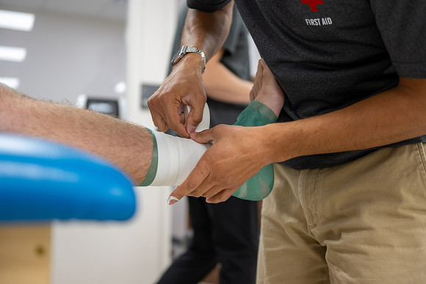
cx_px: 213
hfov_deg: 43.6
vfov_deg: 29.9
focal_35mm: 45
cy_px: 142
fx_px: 533
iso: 800
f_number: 2.8
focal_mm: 45
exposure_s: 1/200
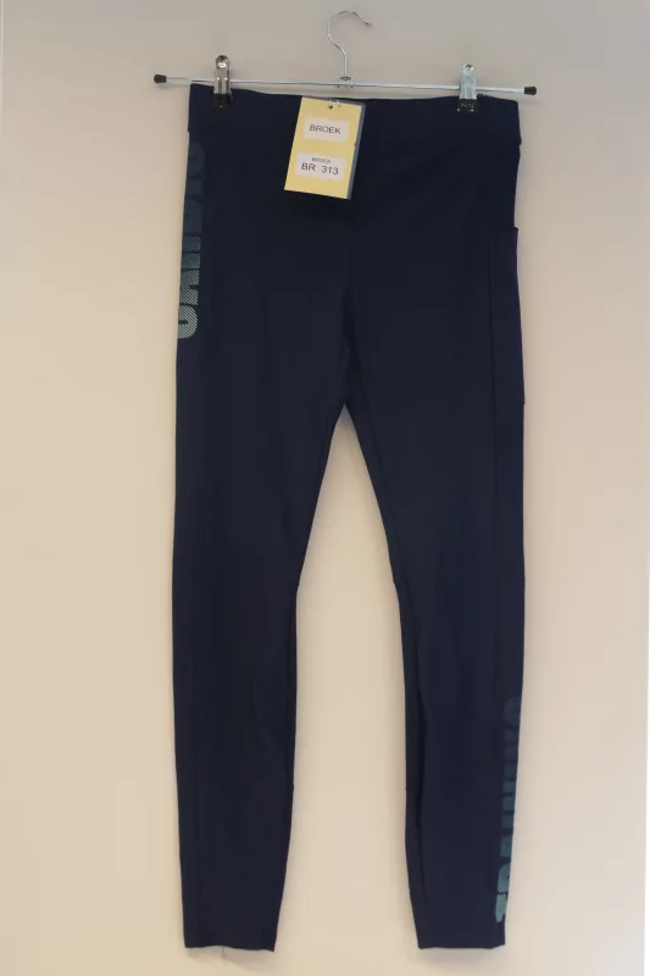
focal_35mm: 45
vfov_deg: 43.6
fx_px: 1219
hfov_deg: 29.9
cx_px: 325
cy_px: 488
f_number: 3.2
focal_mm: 16.24
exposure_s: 1/80
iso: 500
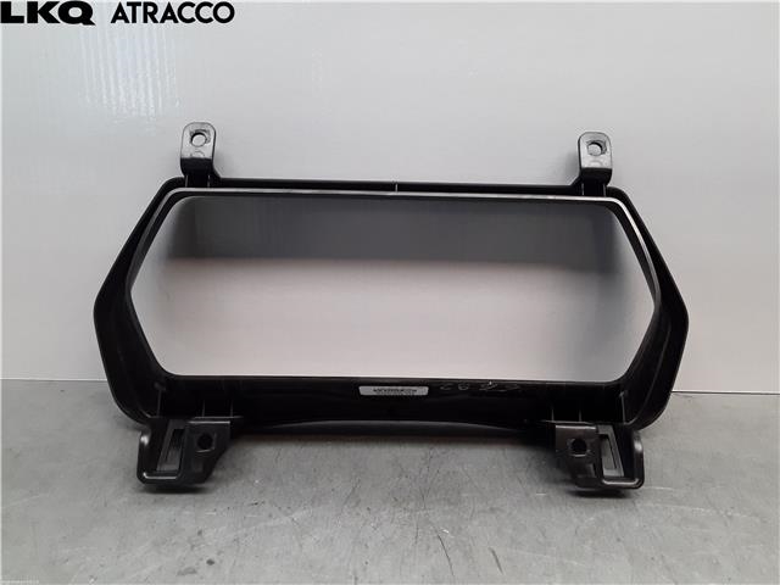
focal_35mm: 28
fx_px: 631
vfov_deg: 49.7
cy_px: 292
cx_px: 390
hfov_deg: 63.4
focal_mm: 2.91
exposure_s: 1/100
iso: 64
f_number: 1.9
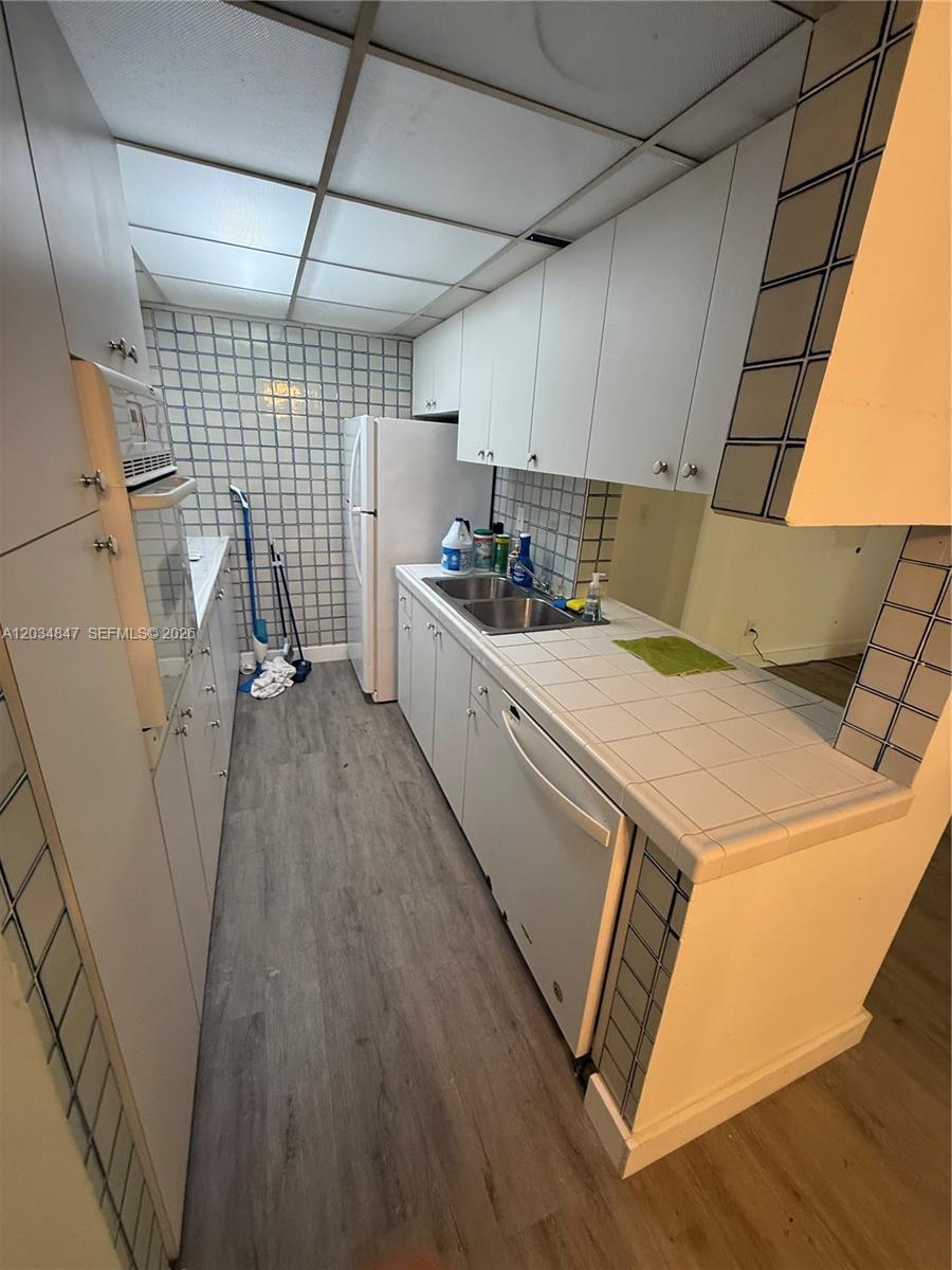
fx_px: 513
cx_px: 476
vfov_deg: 102.1
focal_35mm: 14
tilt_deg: -18.9
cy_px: 635
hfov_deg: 85.7
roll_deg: -0.3
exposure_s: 1/60
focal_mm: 2.22
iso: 250
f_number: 2.2
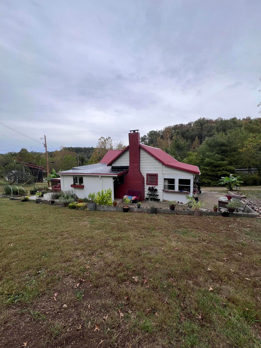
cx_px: 130
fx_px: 131
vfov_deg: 106.2
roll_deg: +1.2
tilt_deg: -4.1
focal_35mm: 13
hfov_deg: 89.9
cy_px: 174
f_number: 1.8
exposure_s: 1/394
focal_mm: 1.57
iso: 32
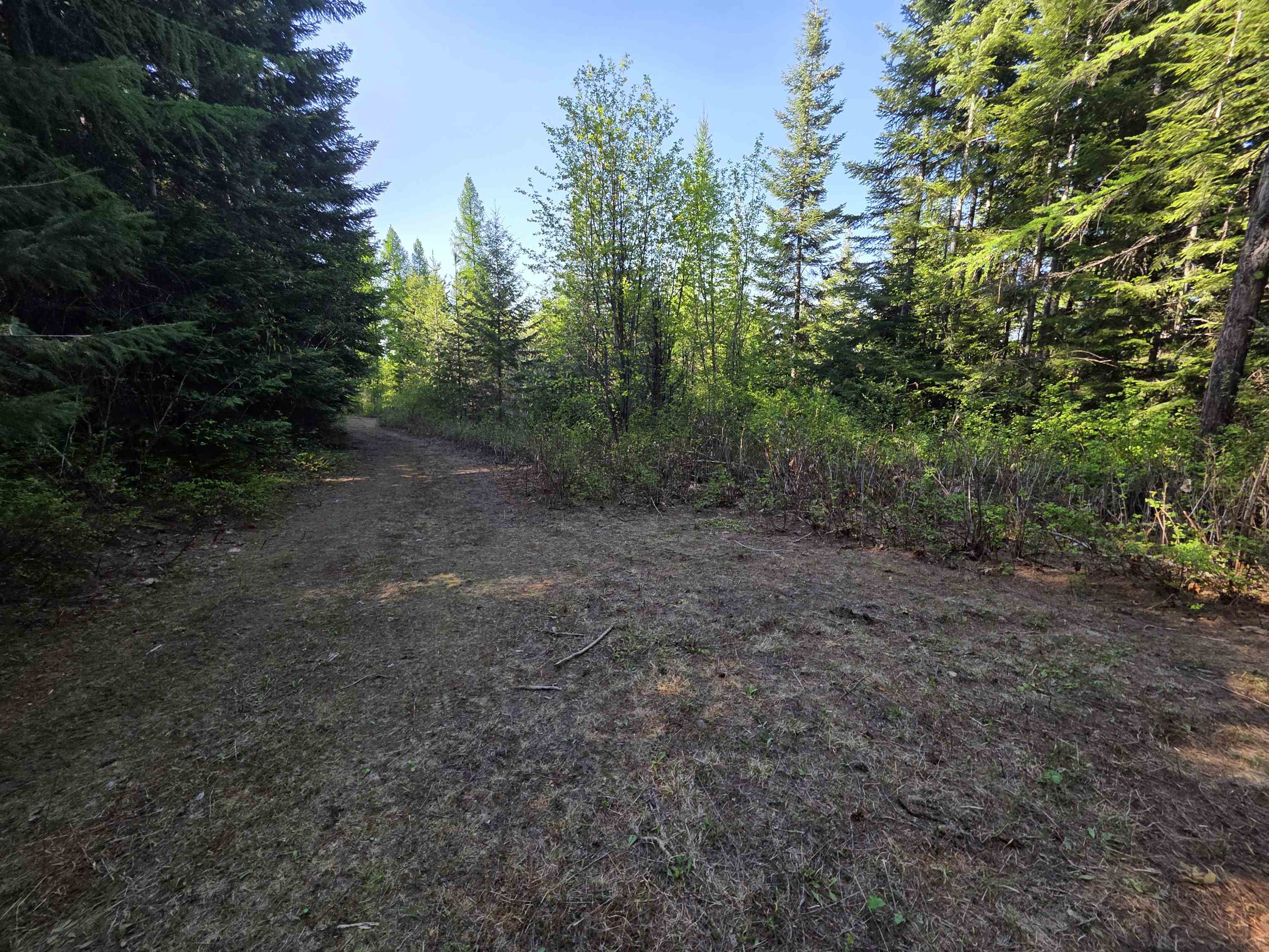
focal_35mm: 13
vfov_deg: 89.9
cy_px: 476
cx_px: 634
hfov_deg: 106.2
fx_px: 477
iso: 40
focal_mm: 2.2
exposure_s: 1/347
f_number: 1.9
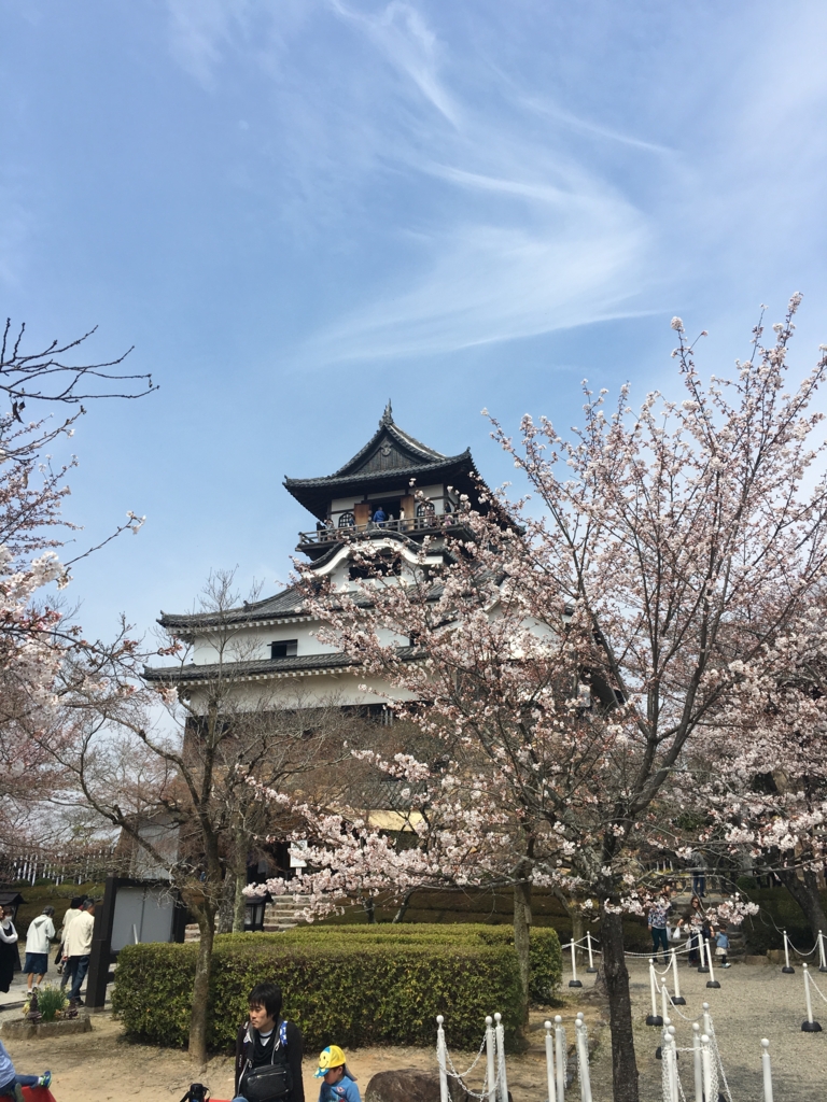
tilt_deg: +19.6
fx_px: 924
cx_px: 414
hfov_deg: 48.2
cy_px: 551
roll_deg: -1.4
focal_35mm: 29
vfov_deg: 61.7
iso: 25
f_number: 2.2
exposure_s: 1/1479
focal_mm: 4.15
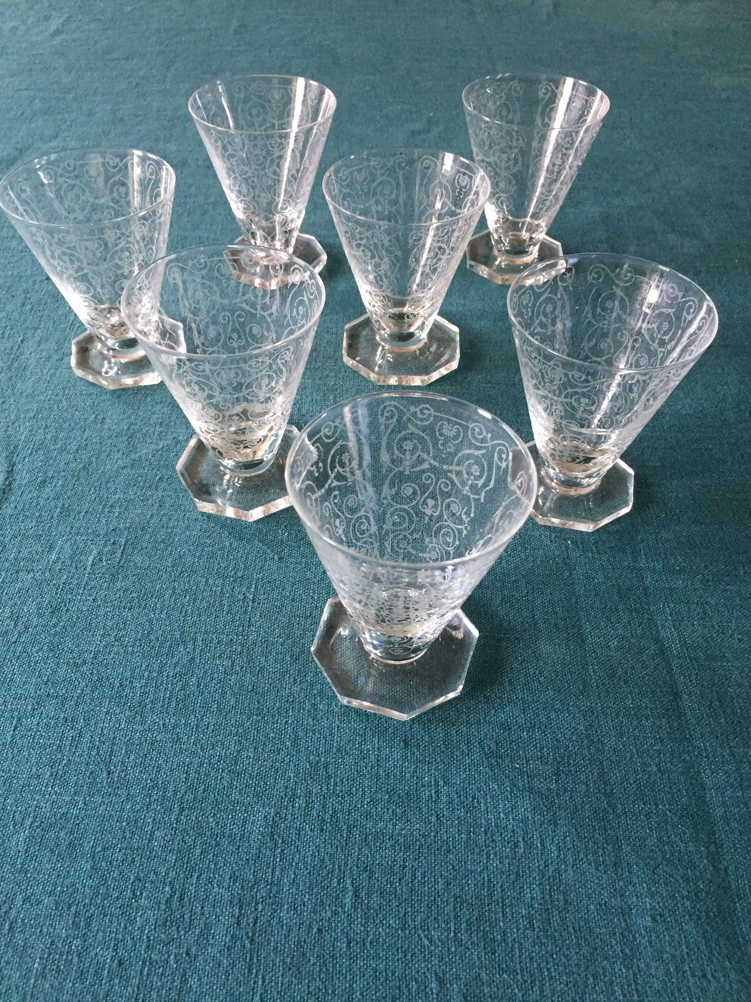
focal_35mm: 29
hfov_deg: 48.2
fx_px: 839
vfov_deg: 61.7
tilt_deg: -45.7
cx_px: 376
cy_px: 501
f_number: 2.2
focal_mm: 4.15
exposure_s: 1/33
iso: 200
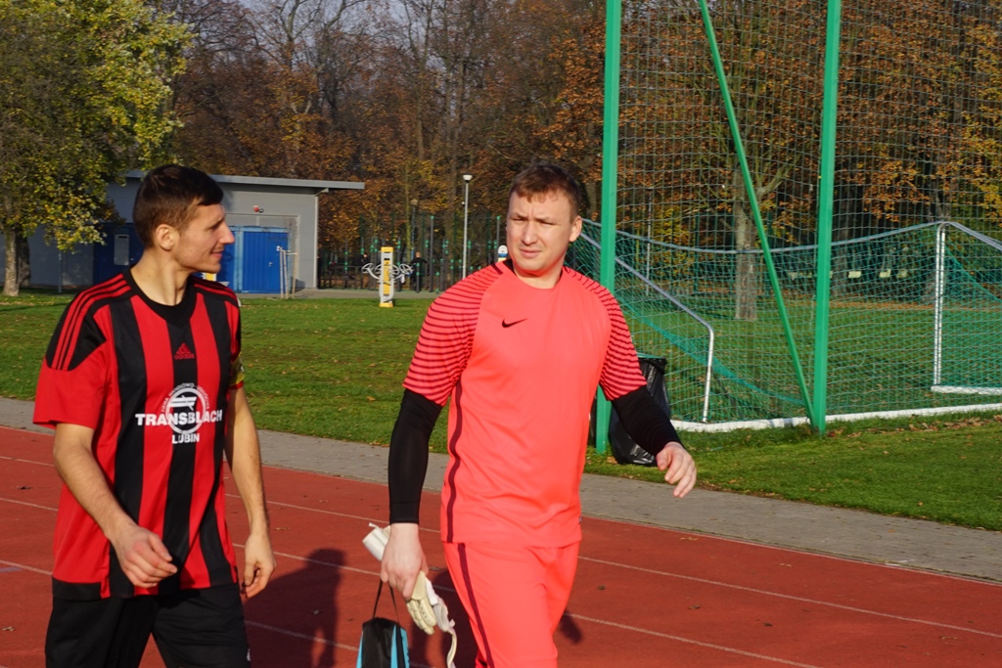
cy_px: 334
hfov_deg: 26.6
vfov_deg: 18.0
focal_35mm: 76
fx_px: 2115
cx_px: 501
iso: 100
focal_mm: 51
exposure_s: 1/160
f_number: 11
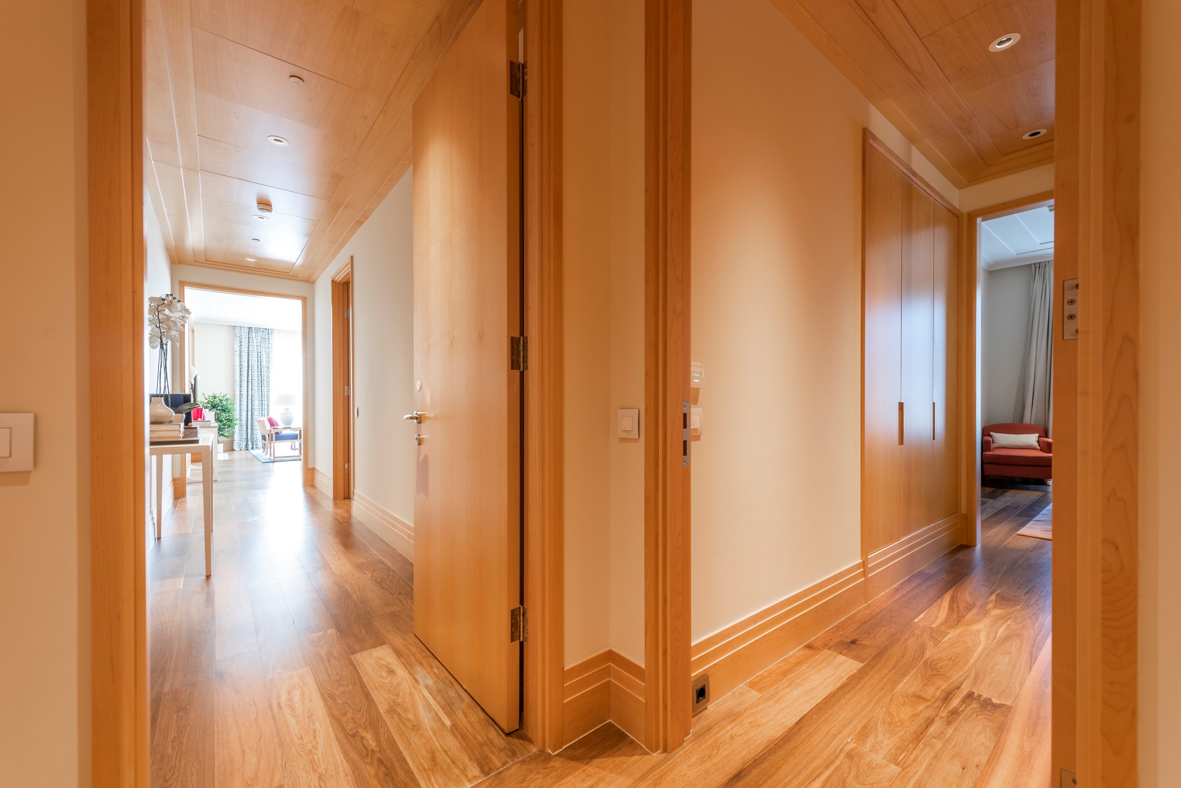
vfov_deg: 81.3
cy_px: 394
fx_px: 459
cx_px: 590
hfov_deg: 104.2
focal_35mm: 14
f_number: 5.6
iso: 50
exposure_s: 1/3
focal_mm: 14
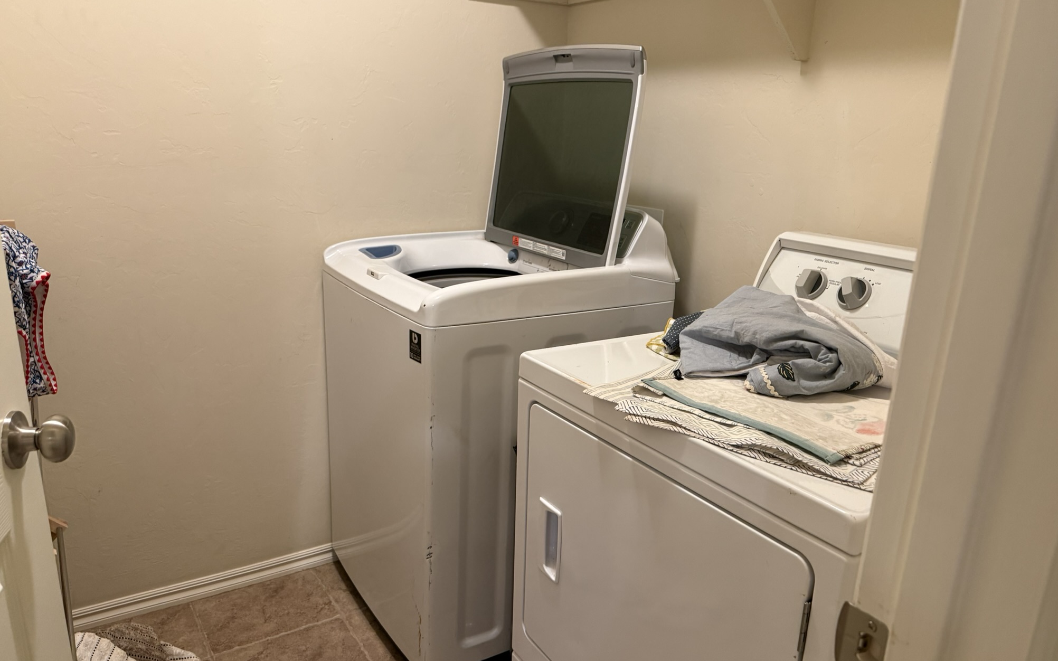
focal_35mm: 26
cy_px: 361
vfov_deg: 47.5
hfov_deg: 70.4
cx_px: 532
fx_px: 750
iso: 320
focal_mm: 6.76
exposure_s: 1/60
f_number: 1.78
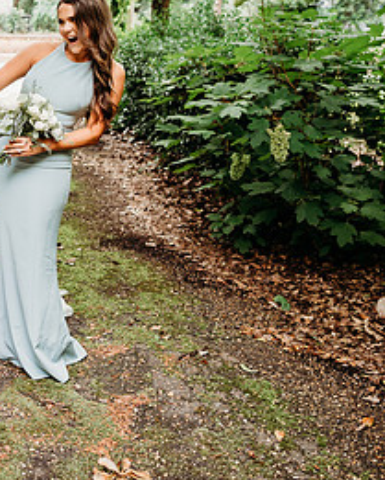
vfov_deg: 36.7
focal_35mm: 50
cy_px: 135
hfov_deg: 28.2
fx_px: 712
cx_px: -9
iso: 160
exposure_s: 1/160
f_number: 2.5
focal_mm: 24
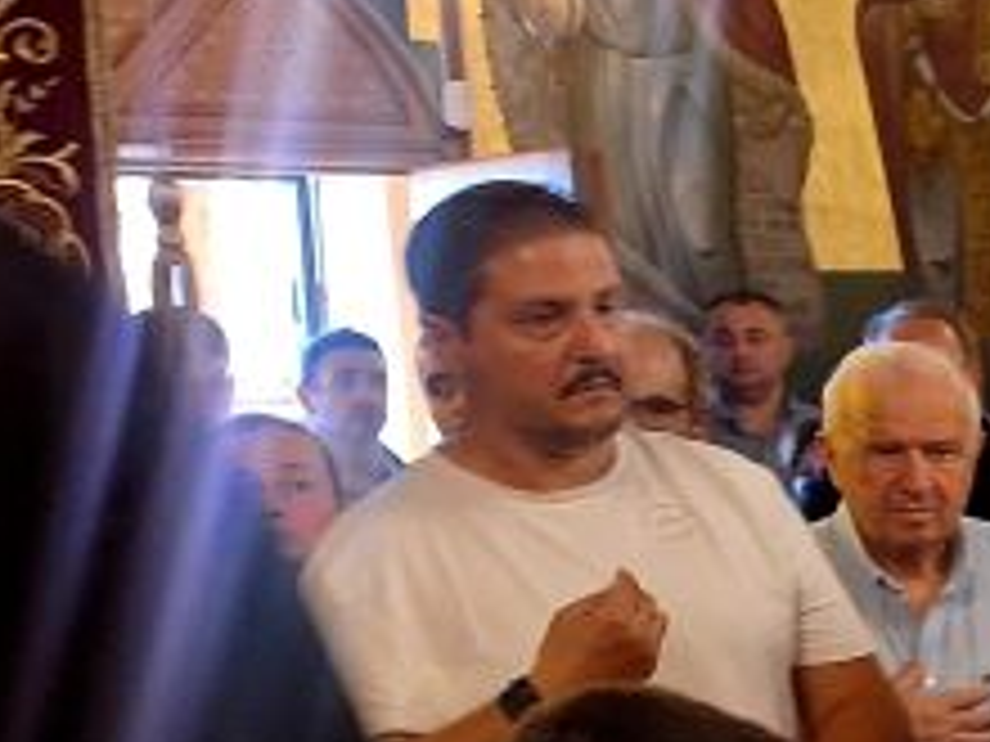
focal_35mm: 94
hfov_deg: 16.1
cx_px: 1998
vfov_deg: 15.6
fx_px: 2688
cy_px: 632
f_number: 1.8
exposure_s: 1/50
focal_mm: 5.54
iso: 80
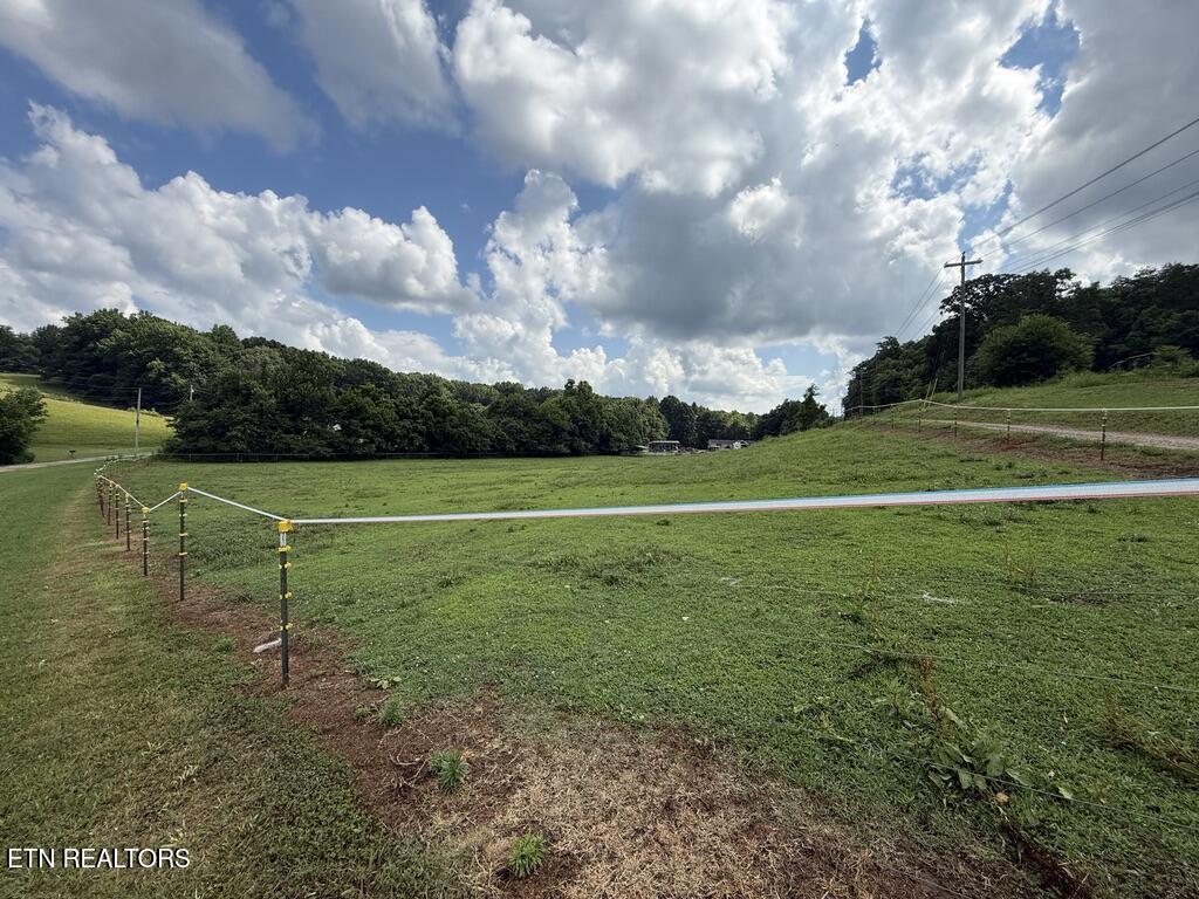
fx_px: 485
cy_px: 450
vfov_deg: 85.7
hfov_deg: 102.1
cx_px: 600
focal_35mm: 14
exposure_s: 1/2410
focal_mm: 2.22
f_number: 2.2
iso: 50
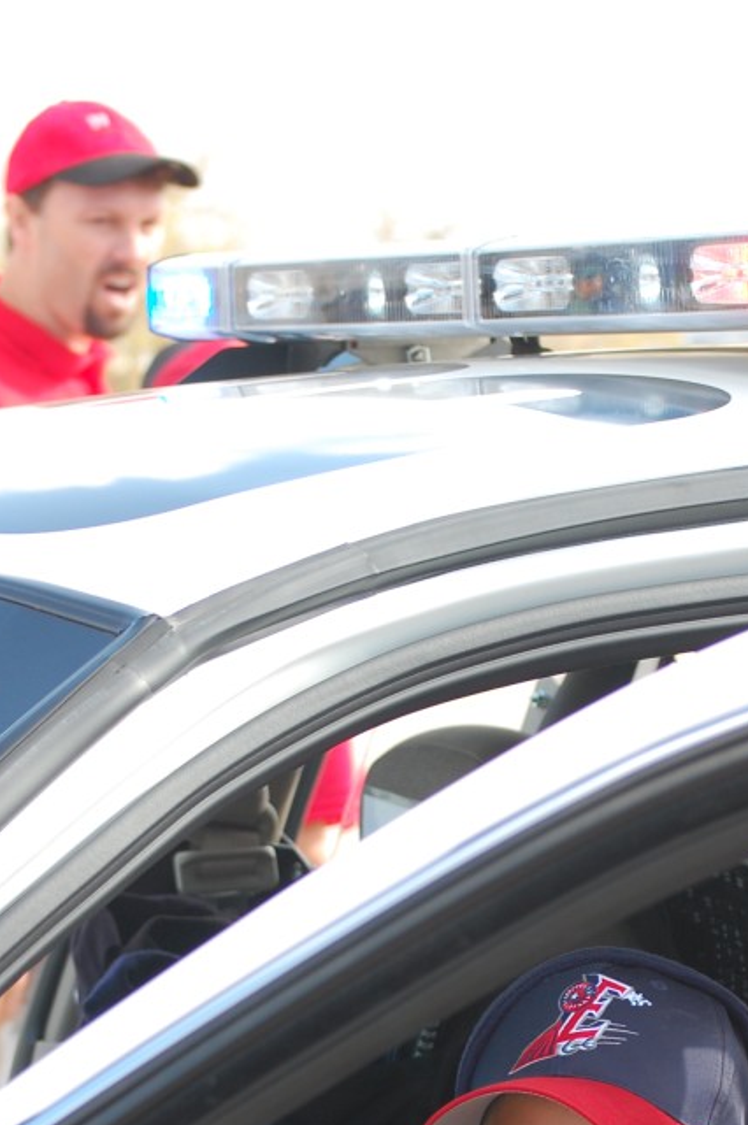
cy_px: 1021
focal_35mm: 155
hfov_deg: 8.8
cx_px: 630
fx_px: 4839
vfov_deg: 13.2
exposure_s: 1/125
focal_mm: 55
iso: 200
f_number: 5.6
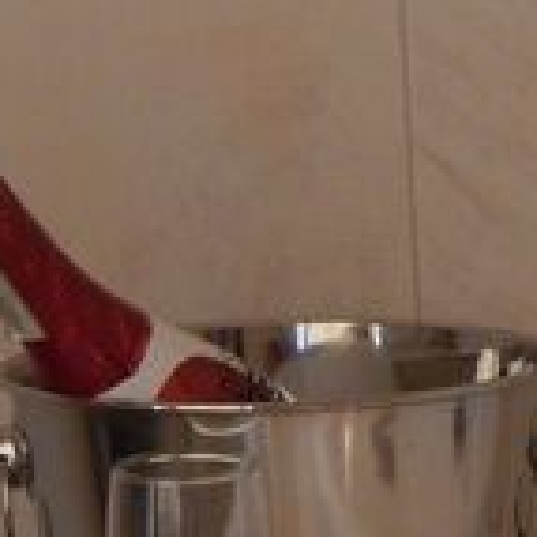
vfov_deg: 5.4
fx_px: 5616
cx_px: 1138
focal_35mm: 320
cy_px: 1021
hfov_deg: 5.3
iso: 400
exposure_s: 1/15
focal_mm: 12.3
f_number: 4.1
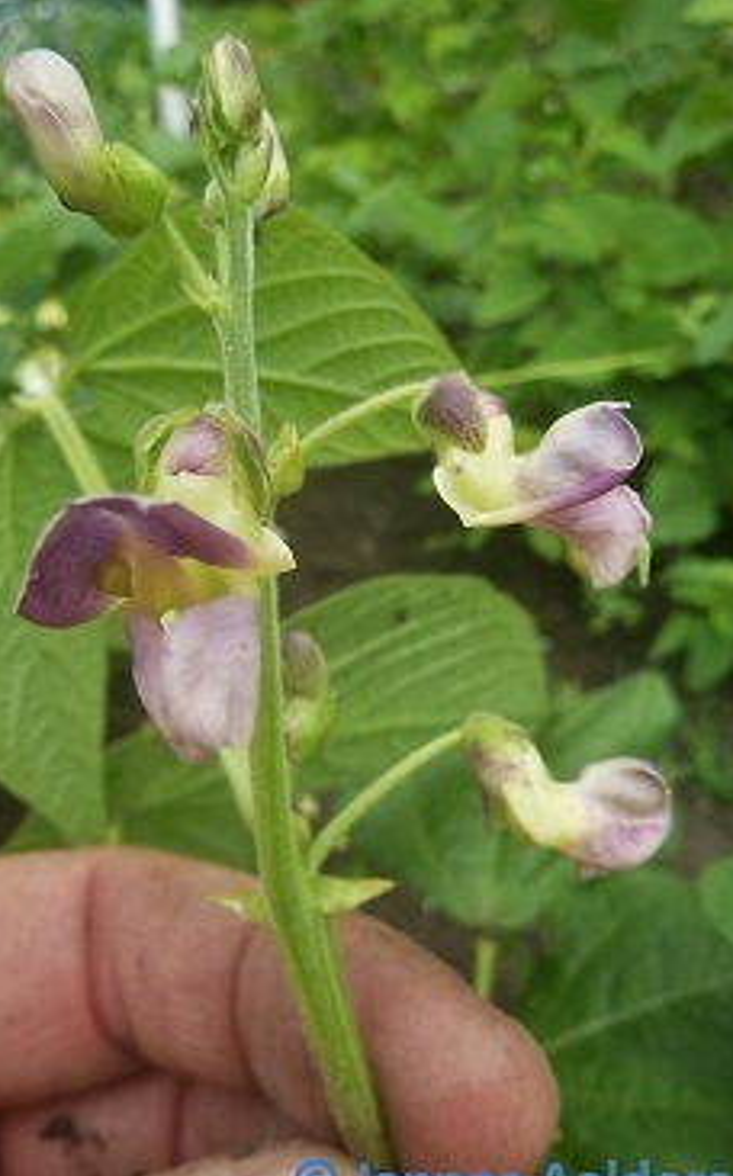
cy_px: 588
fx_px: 929
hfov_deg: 42.9
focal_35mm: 29
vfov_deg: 64.7
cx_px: 296
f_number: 4
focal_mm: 4.1
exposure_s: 1/250
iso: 80
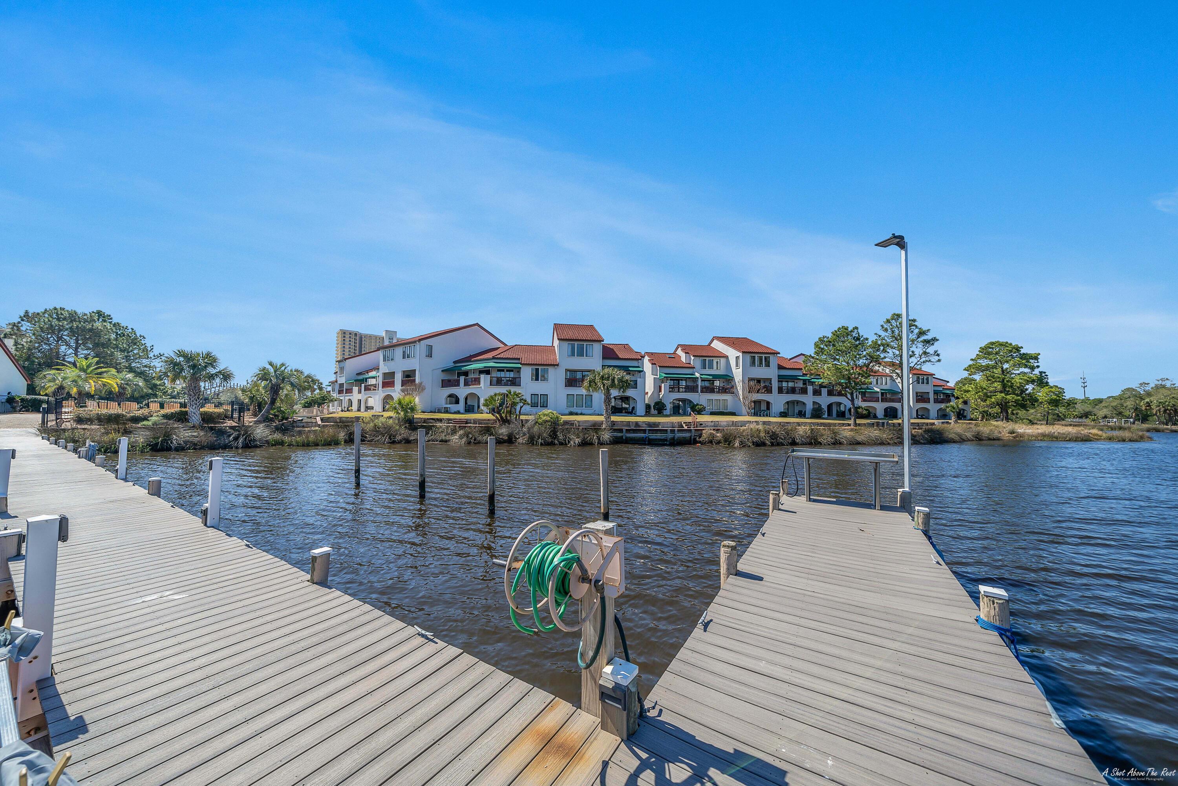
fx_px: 393
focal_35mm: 12
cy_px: 393
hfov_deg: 112.6
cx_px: 589
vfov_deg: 90.0
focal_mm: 12
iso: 100
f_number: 5
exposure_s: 1/800
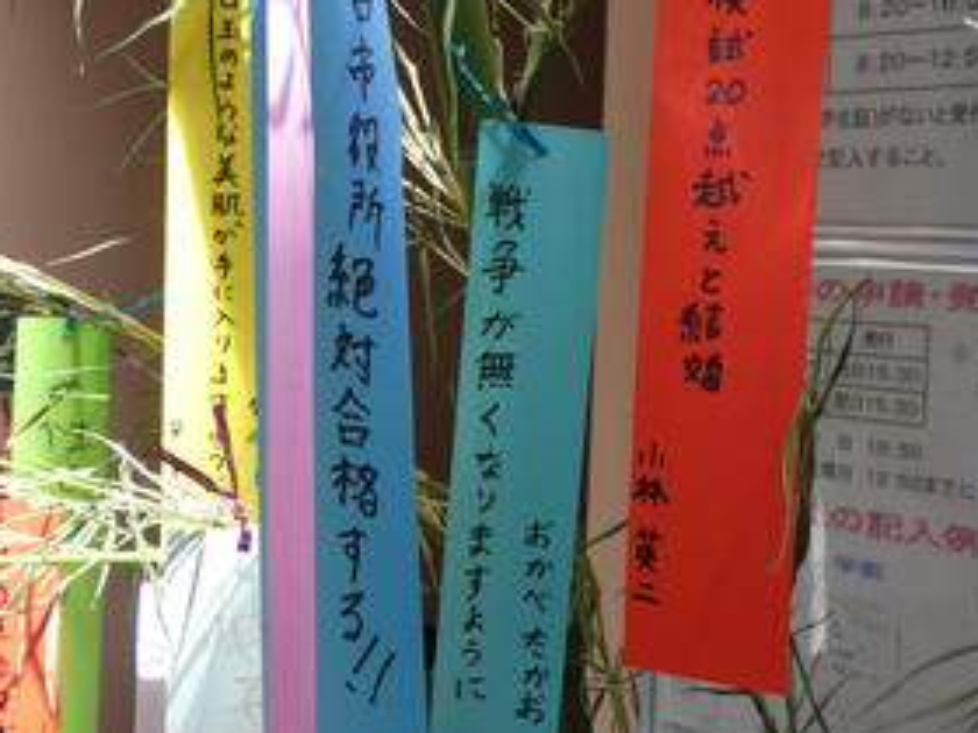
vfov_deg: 29.1
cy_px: 300
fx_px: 1413
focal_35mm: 50
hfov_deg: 37.6
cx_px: 681
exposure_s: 1/80
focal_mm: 6.2
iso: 100
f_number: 3.4
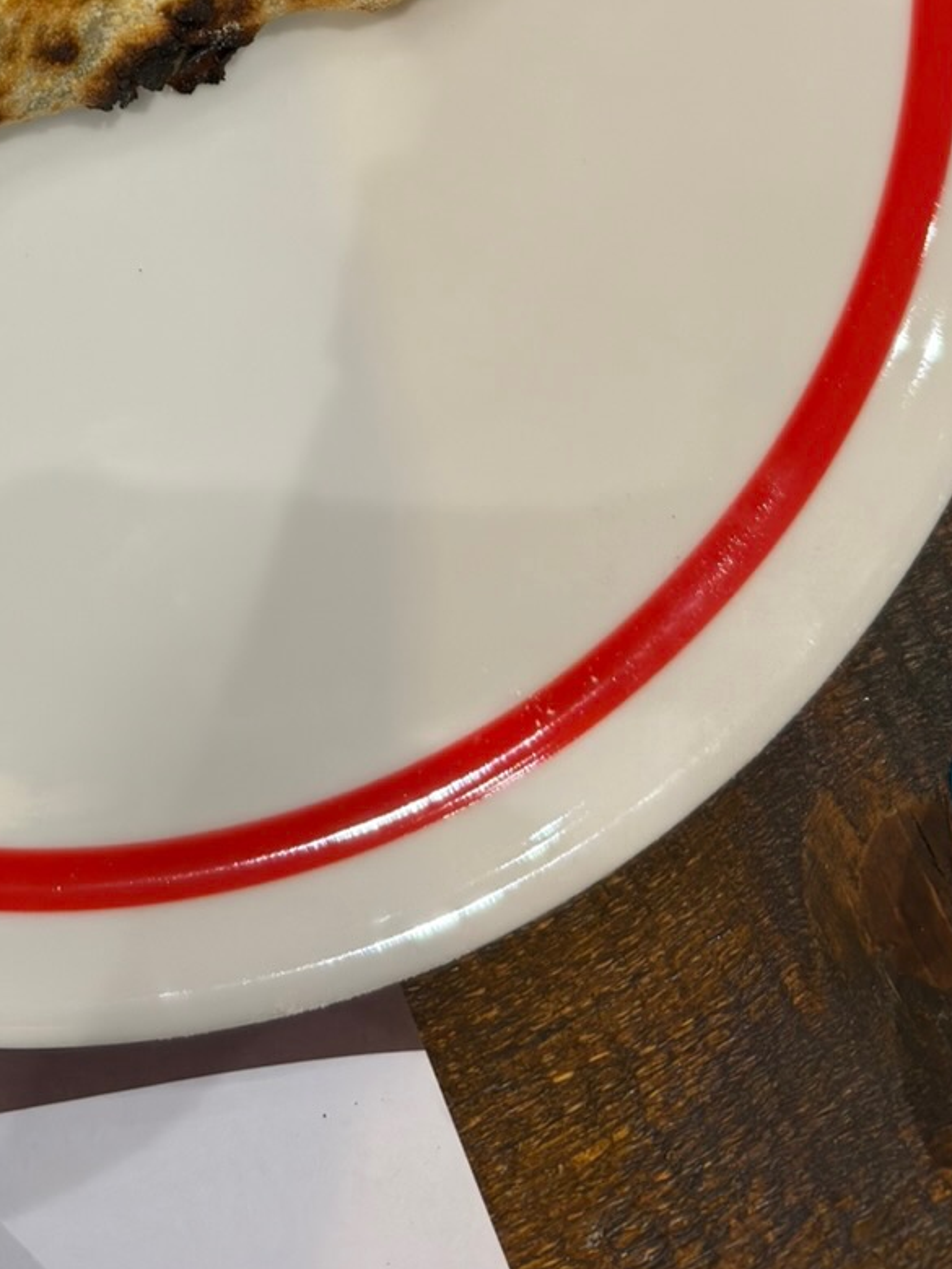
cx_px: -78
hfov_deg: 22.1
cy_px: -314
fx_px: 2310
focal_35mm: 63
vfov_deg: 26.7
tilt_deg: -77.6
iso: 160
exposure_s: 1/50
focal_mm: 6.76
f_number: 1.78
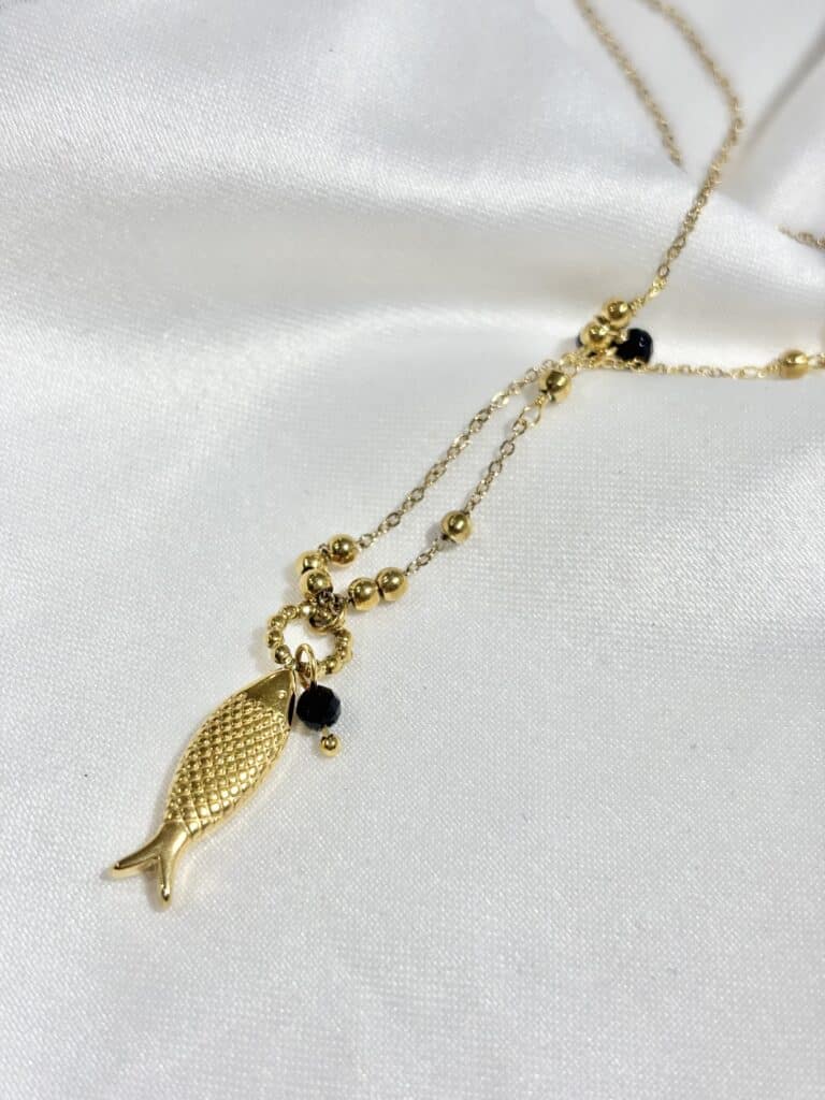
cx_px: 412
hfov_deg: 28.0
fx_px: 1652
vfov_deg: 36.8
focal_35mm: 52
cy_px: 550
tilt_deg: -47.1
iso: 32
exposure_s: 1/322
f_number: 1.6
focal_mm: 5.96
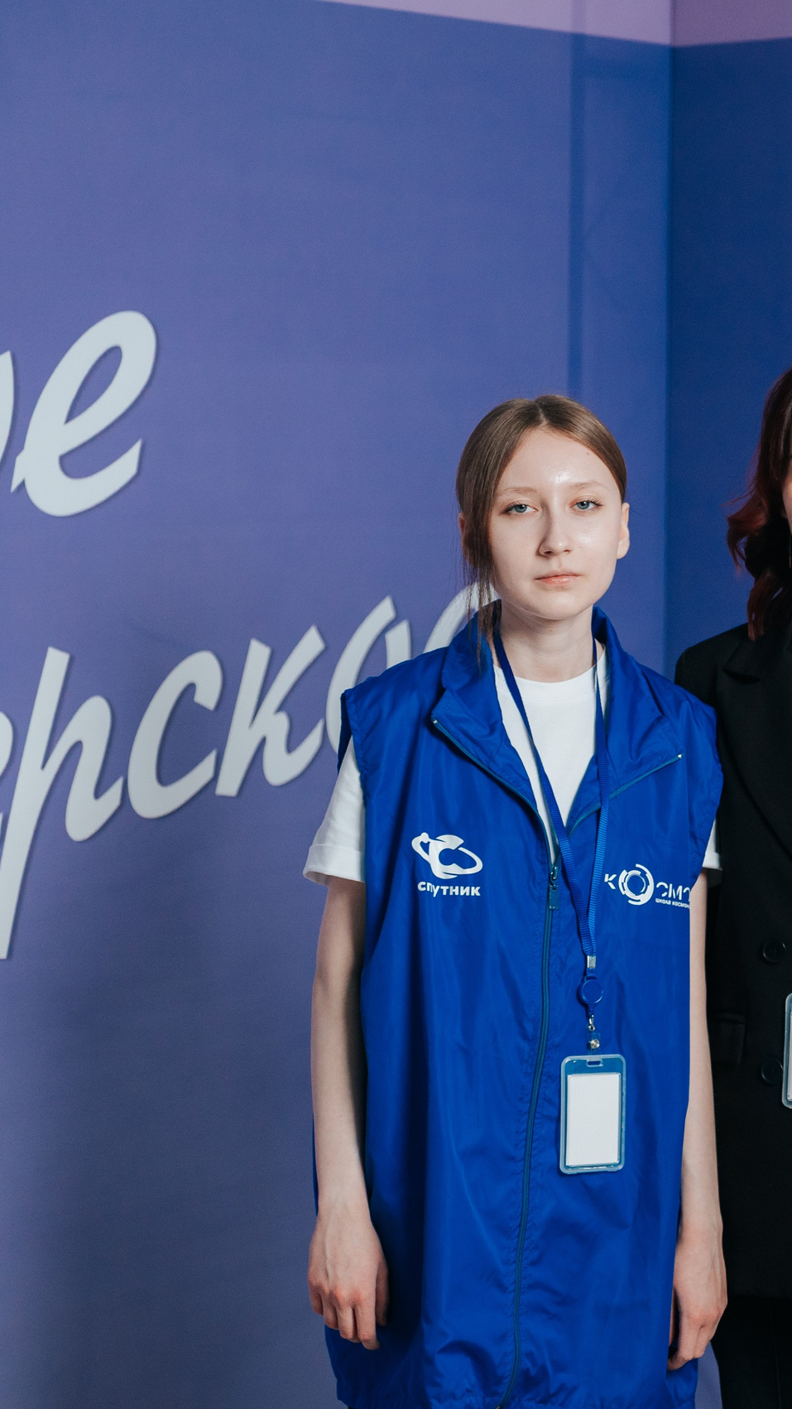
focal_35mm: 104
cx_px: 736
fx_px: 3884
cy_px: 705
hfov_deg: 11.6
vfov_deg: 20.6
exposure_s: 1/200
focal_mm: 66
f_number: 2.8
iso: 1000
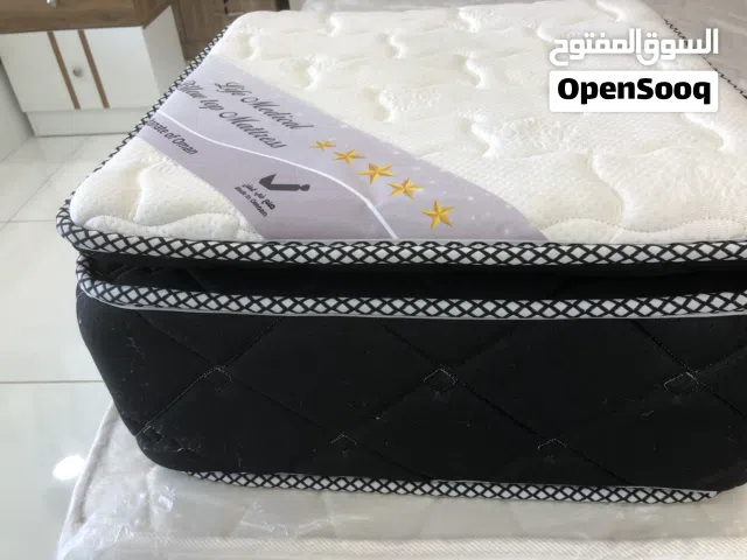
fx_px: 604
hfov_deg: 63.4
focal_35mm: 28
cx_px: 374
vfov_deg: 49.7
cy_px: 280
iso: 32
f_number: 1.8
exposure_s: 1/120
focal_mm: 4
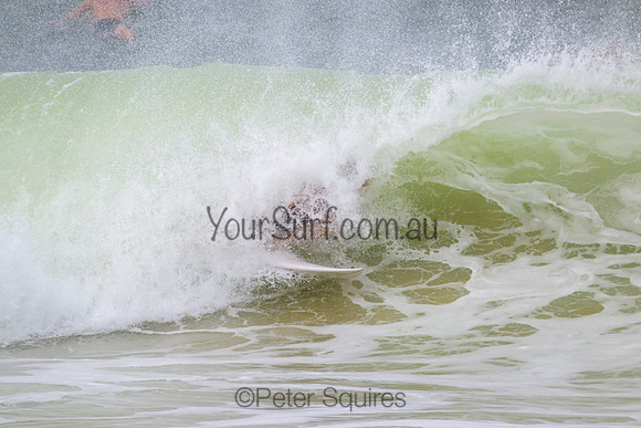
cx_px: 320
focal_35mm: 800
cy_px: 214
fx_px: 14247
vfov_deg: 1.7
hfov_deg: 2.6
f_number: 11
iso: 1400
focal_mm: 800
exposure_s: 1/2000
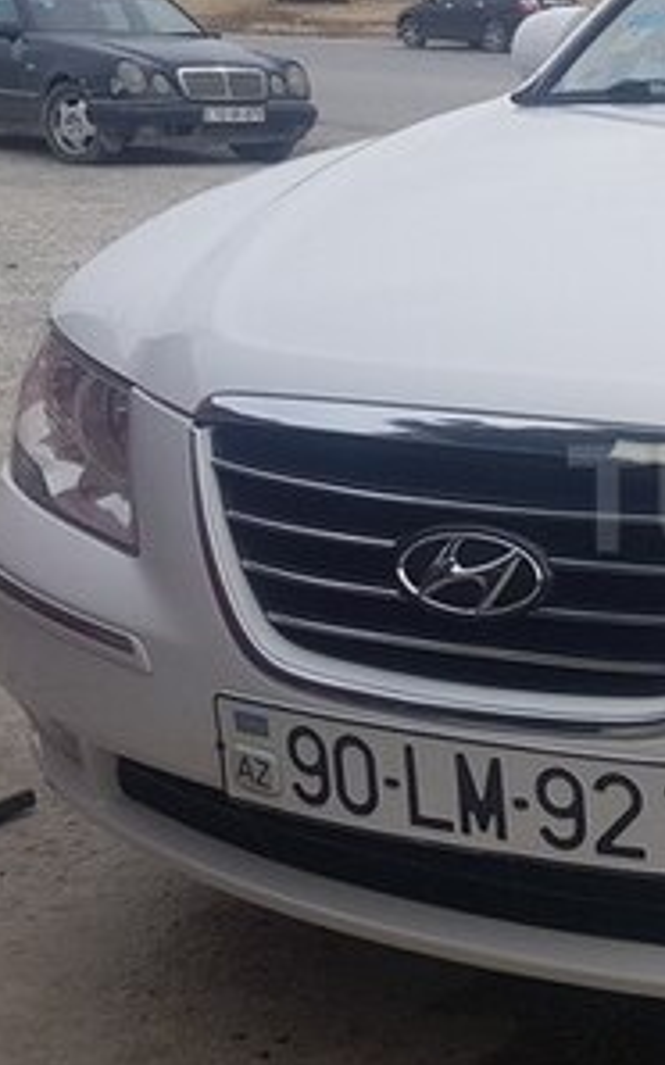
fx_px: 1771
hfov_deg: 19.2
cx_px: 933
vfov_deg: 33.5
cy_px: 499
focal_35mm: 61
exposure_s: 1/1100
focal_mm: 4.2
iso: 40
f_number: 1.7
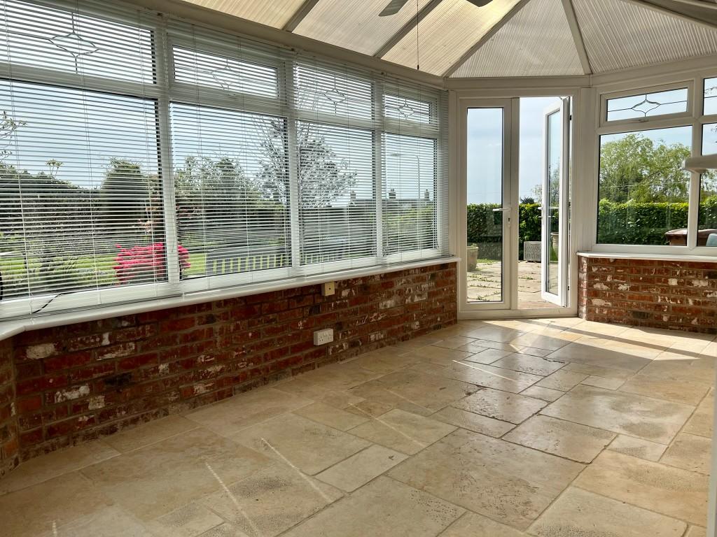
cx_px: 358
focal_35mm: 26
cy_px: 268
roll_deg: +1.0
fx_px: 539
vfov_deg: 53.1
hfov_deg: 67.3
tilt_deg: -5.7
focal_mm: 5.7
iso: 50
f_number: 1.5
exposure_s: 1/4115
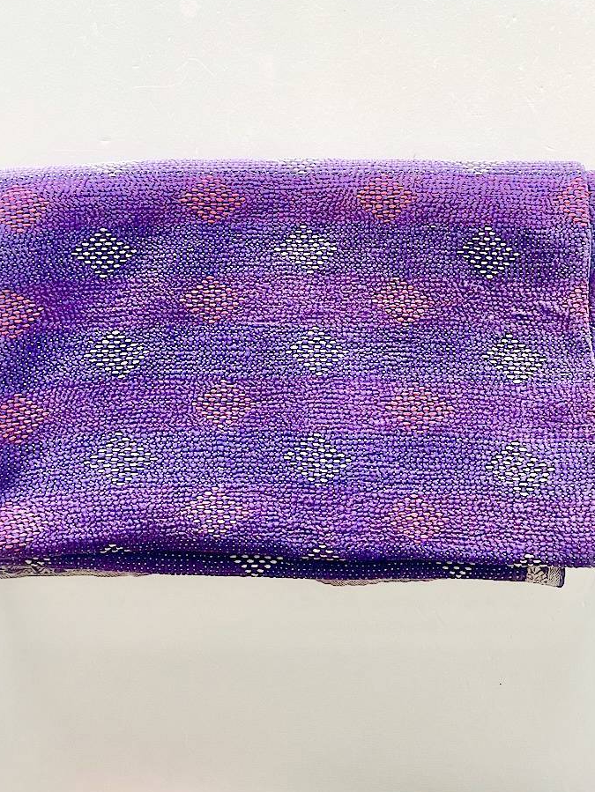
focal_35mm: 37
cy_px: 241
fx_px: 847
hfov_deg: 38.7
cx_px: 301
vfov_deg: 48.9
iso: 125
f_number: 1.6
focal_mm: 5.1
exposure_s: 1/77
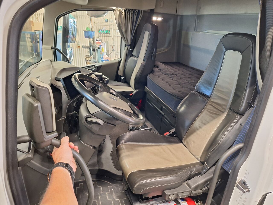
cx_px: 136
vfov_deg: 58.9
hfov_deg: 73.9
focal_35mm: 23
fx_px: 181
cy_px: 102
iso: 320
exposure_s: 1/33
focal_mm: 5.54
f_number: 1.8
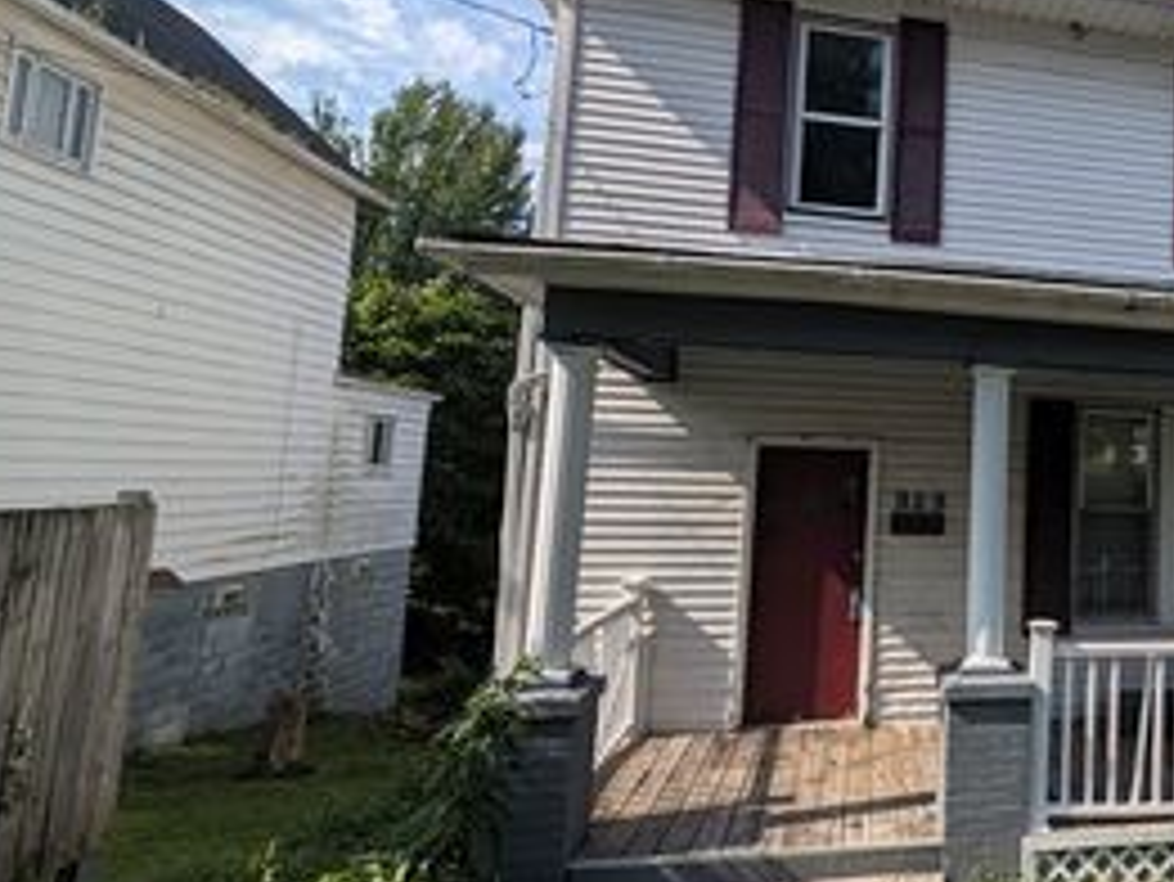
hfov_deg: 61.9
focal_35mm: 23
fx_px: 780
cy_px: 380
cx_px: 1062
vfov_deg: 58.7
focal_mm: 2.02
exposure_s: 1/3077
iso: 53
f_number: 1.7
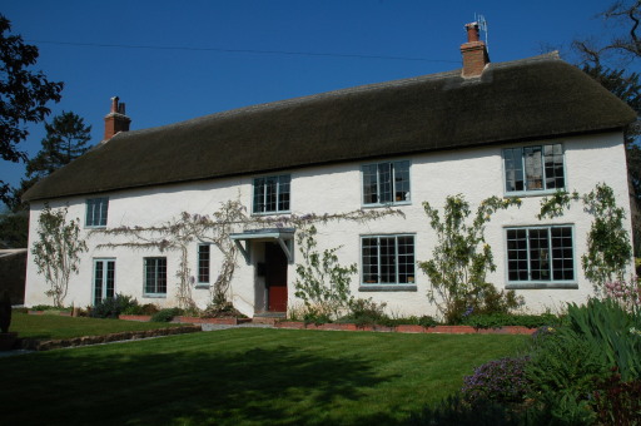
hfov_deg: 67.4
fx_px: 480
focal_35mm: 27
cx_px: 320
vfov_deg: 47.8
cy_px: 213
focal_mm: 18
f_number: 11
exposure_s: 1/500
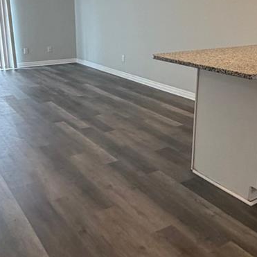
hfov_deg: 41.9
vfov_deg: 41.8
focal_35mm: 40
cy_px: 109
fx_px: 336
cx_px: 128
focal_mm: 2.22
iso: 250
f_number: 2.2
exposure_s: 1/120
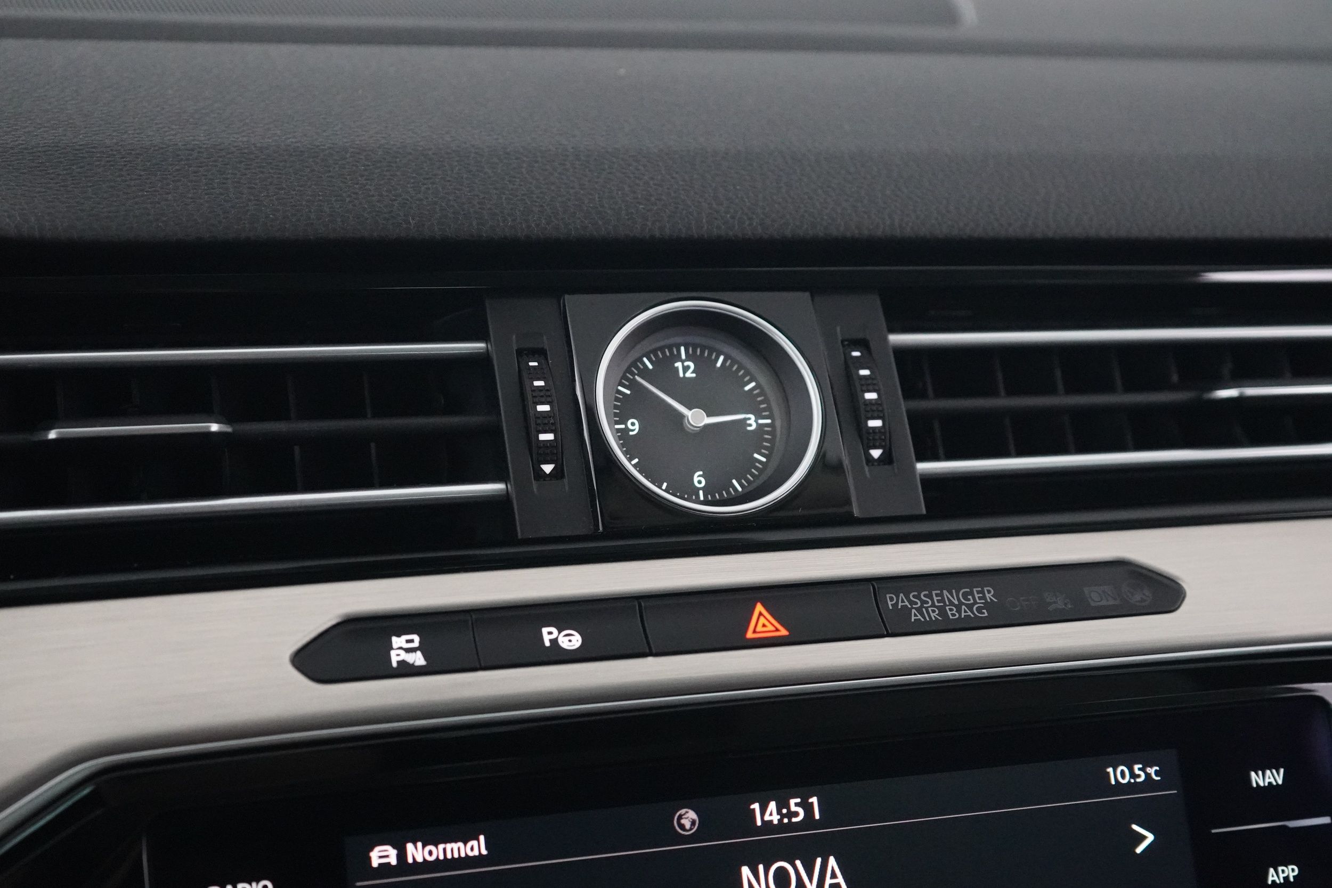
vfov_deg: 24.4
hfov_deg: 35.9
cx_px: 666
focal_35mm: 56
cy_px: 444
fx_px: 2053
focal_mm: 37
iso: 6400
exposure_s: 1/30
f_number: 4
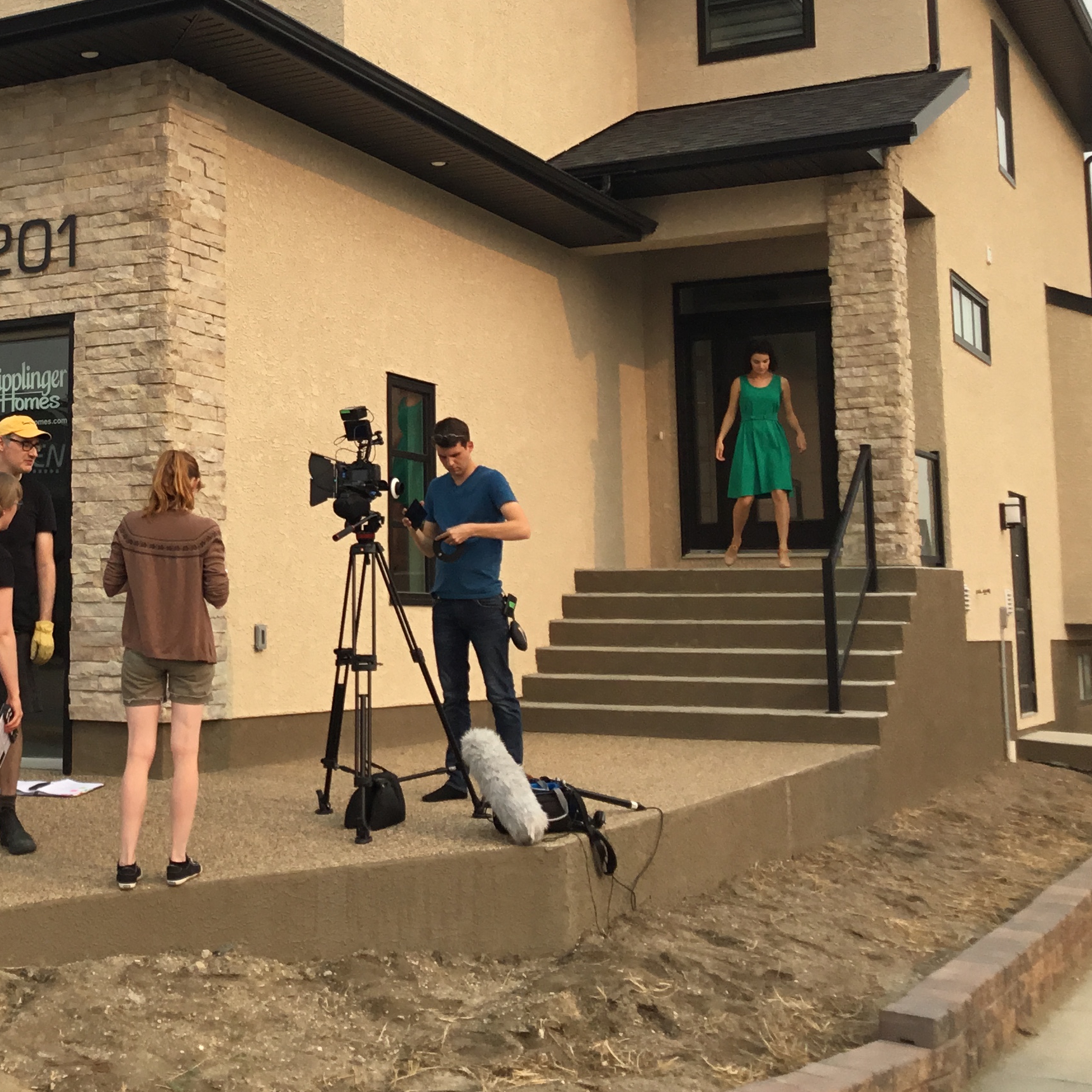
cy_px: 363
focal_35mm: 52
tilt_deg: +5.9
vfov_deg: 32.5
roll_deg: +0.4
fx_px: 1856
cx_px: 149
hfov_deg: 31.5
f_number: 2.4
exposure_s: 1/604
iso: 25
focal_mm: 3.3
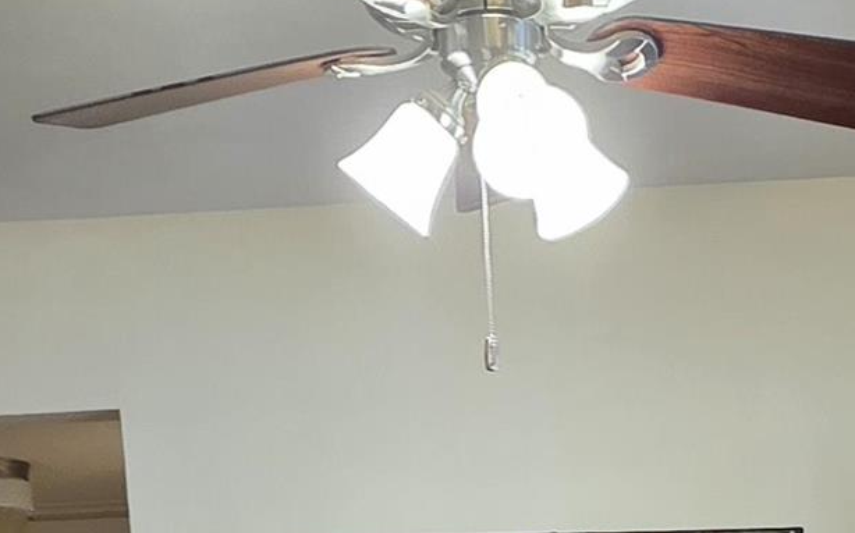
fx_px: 1607
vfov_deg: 15.4
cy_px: 1034
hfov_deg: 29.5
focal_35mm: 69
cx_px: 599
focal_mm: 2.2
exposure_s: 1/60
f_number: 1.9
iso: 250
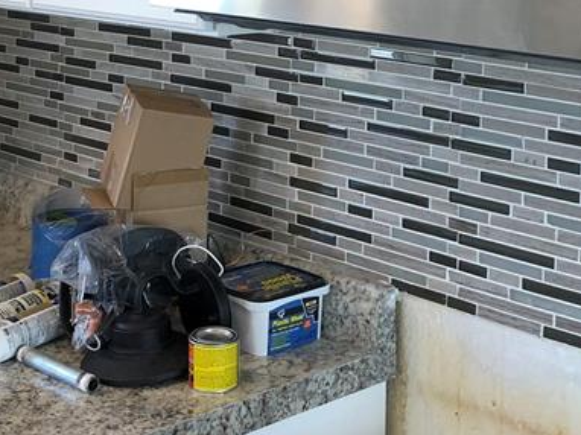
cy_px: -100
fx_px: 1258
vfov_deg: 18.5
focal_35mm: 75
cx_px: 286
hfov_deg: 26.0
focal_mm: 3.99
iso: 25
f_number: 1.8
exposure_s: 1/40
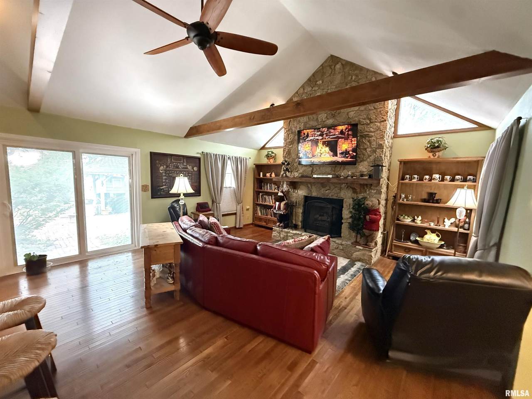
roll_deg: -2.6
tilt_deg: -5.2
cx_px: 266
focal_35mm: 14
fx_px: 215
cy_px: 200
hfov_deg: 102.1
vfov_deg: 85.7
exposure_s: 1/60
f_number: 2.2
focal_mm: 2.22
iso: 1250
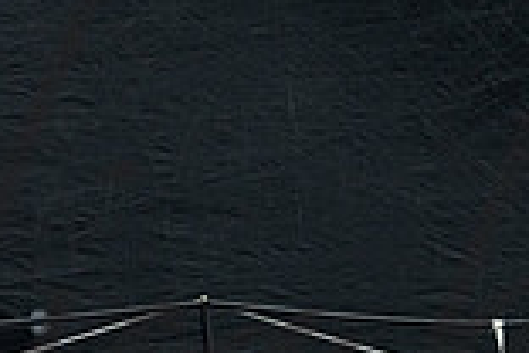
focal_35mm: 1149
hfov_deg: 1.8
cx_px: 873
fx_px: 16883
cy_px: 184
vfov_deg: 1.2
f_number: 10
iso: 640
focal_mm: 250
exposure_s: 1/1600
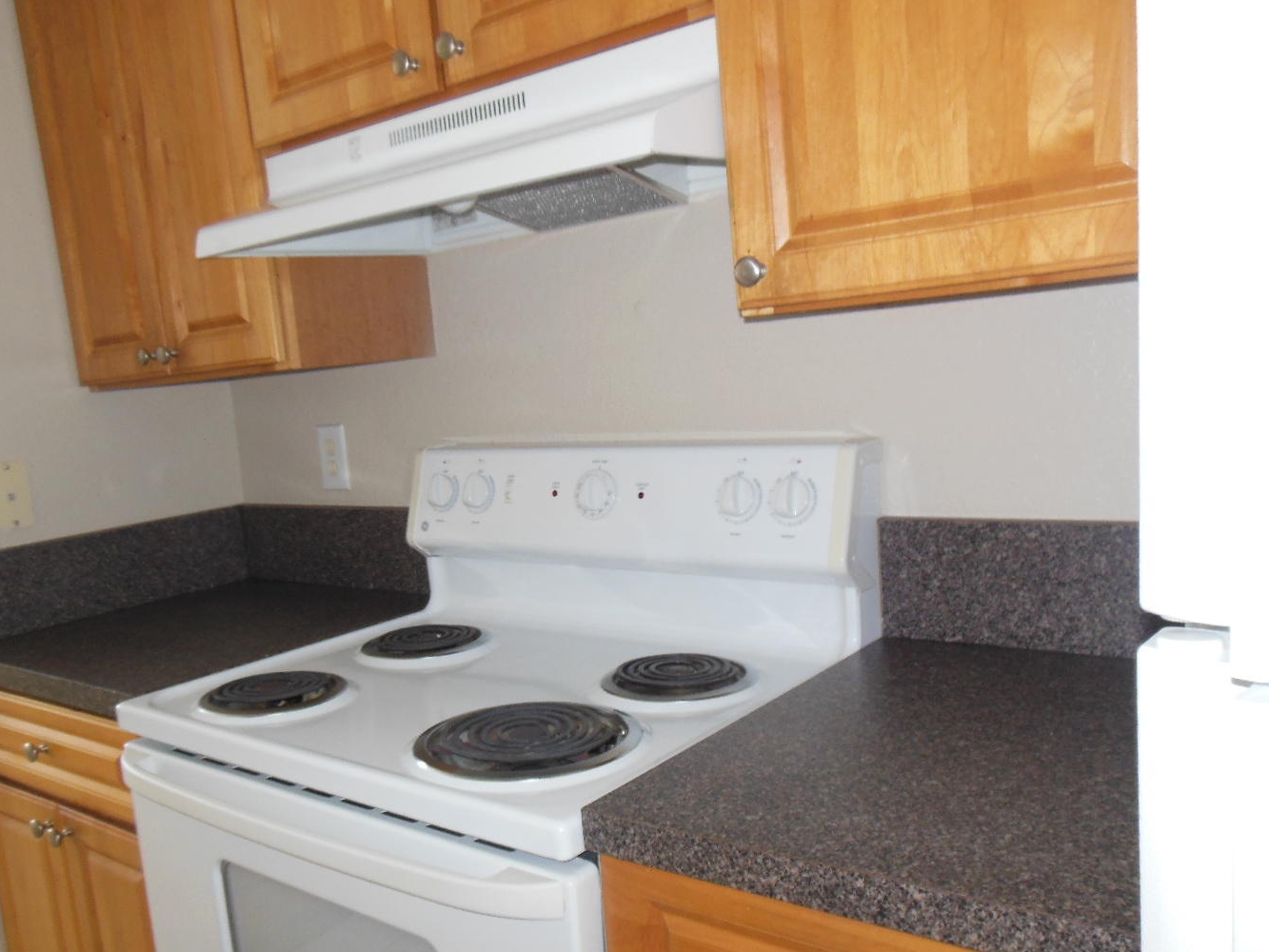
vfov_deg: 46.6
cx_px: 516
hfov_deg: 59.5
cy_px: 561
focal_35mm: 30
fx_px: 1100
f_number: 3.2
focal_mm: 4.5
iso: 200
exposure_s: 1/25
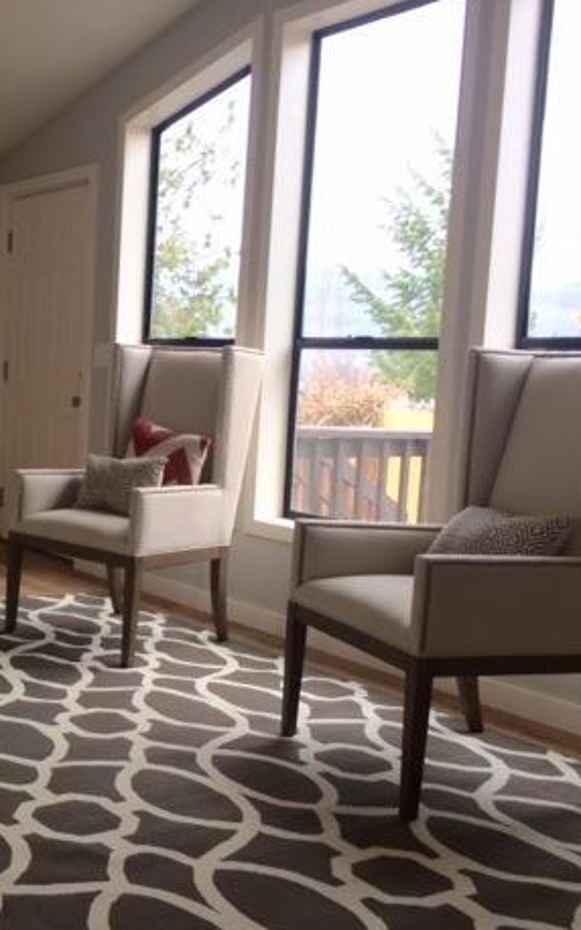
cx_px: 75
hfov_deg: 28.8
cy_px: 461
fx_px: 1090
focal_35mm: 43
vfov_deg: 46.2
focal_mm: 4.15
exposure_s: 1/60
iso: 32
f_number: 2.2
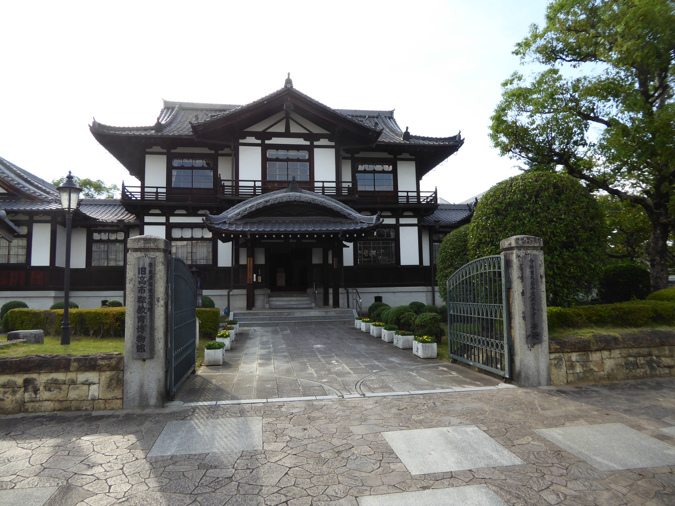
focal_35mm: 25
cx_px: 338
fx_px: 487
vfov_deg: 54.9
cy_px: 253
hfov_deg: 69.4
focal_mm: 4.3
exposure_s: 1/320
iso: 100
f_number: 3.3
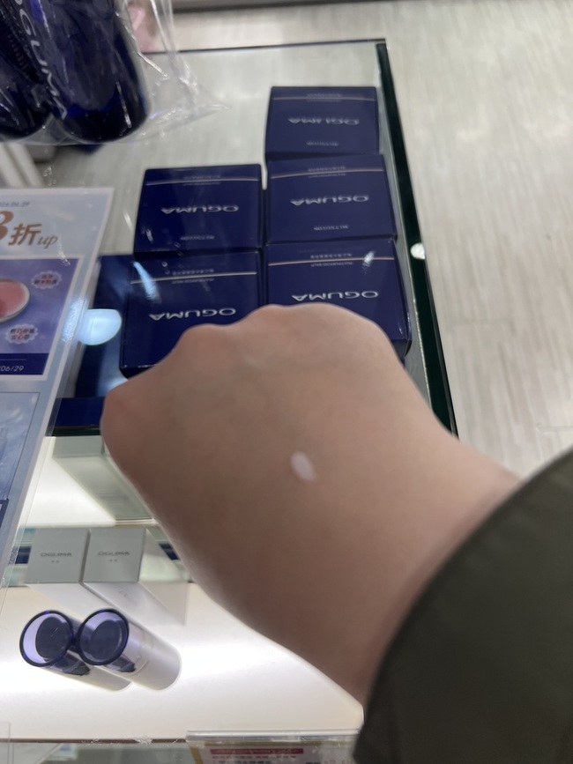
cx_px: 286
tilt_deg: -57.5
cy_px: 382
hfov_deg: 53.1
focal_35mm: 26
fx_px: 574
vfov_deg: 67.3
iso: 64
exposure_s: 1/151
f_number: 1.5
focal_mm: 5.7
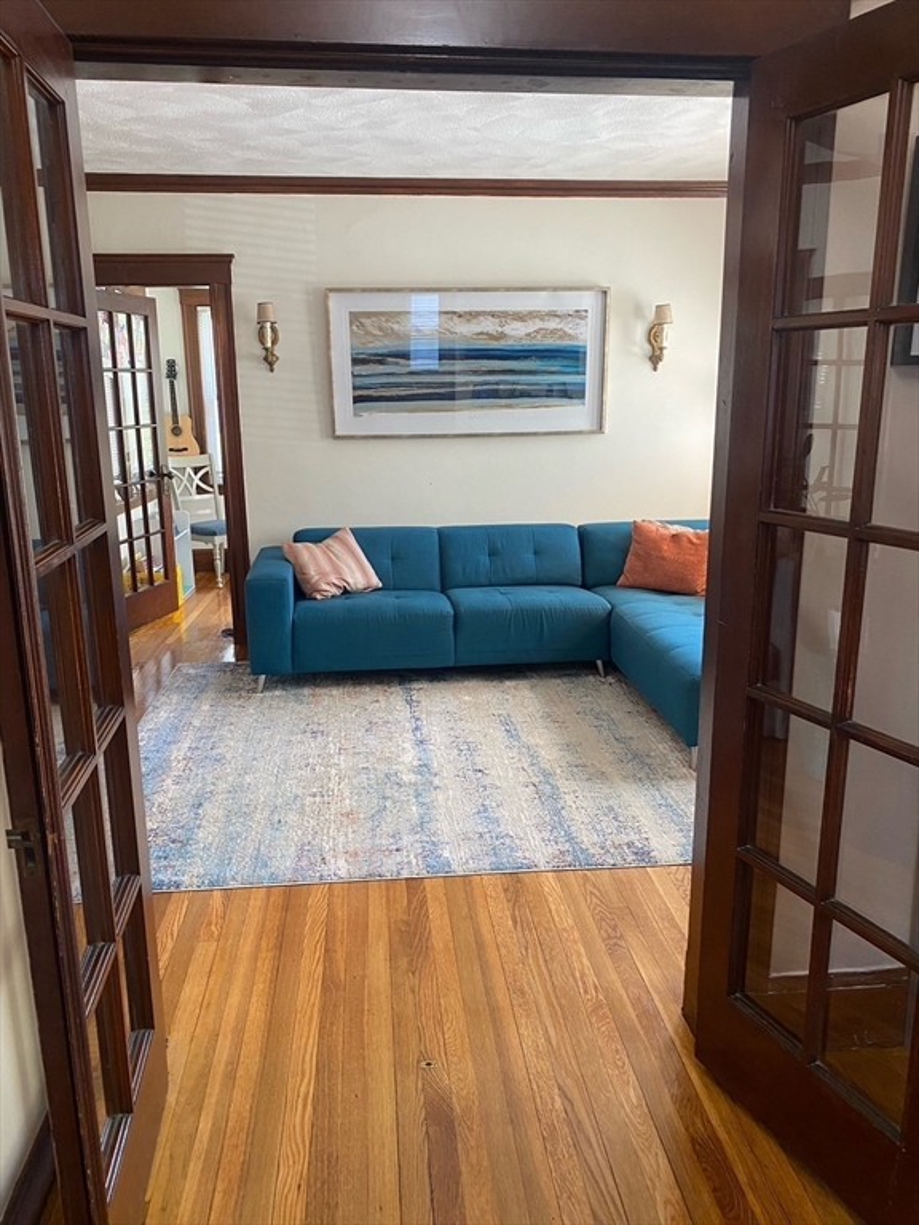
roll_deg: +0.5
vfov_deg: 67.3
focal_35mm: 26
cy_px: 612
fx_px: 920
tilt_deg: -12.6
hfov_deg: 53.1
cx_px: 460
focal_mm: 4.25
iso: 125
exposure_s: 1/60
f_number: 1.8
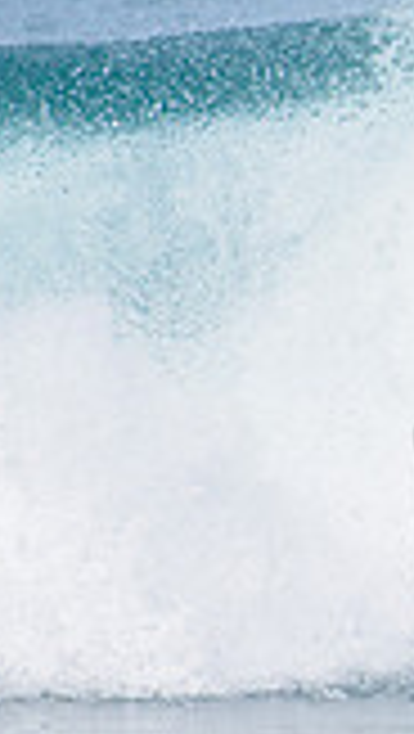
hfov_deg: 0.7
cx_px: 878
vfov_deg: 1.2
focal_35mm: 1859
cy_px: 457
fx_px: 36186
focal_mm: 500
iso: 250
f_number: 5.6
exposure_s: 1/2000
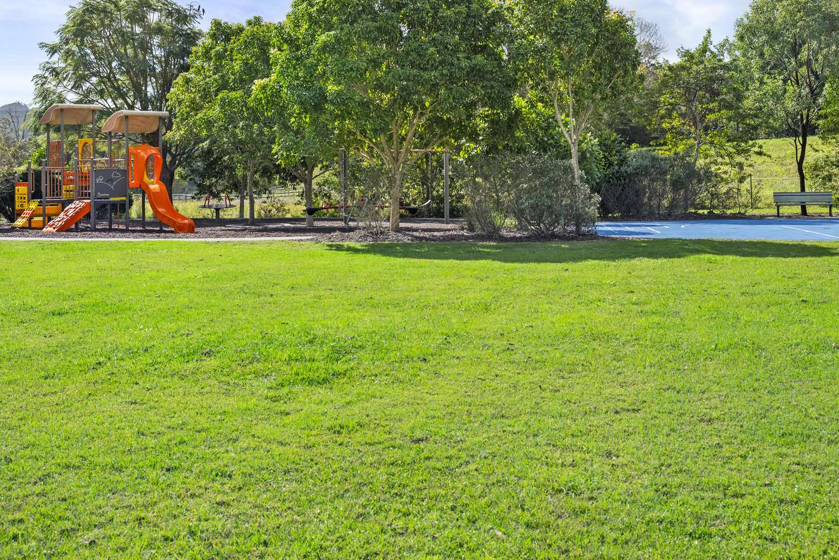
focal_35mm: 53
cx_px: 369
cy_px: 164
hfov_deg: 37.5
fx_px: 1235
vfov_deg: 25.3
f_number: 7.1
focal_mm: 37
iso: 320
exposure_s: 1/640
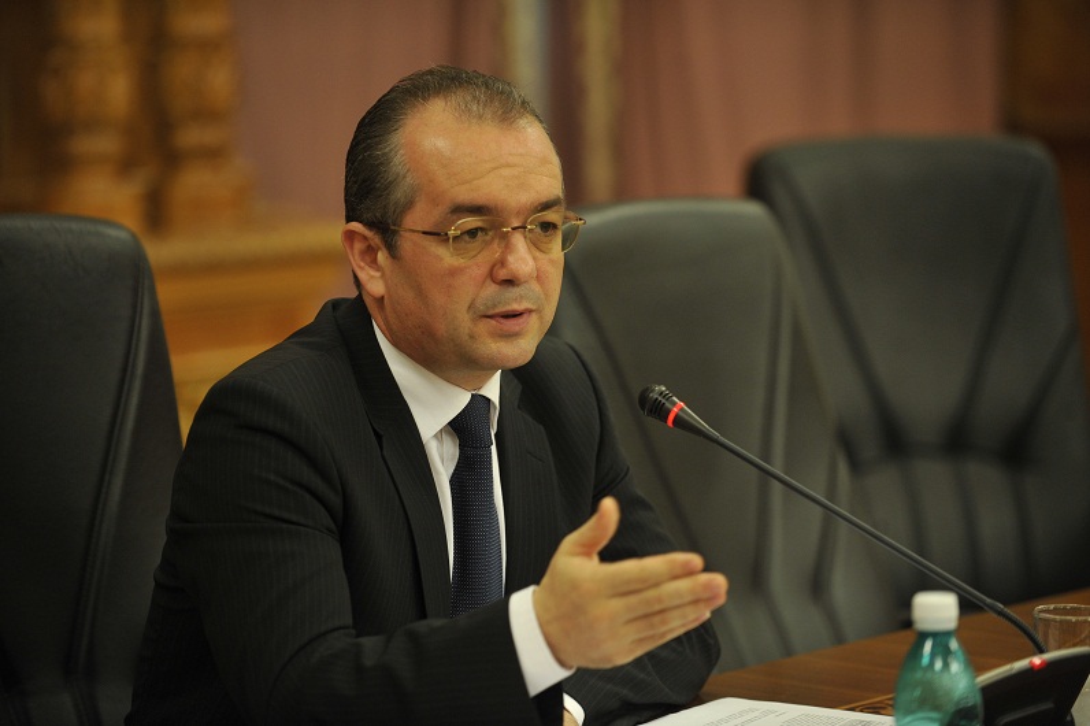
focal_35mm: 125
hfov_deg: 16.4
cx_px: 545
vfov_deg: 11.0
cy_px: 363
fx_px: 3783
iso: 1000
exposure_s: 1/125
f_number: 2.8
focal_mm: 125
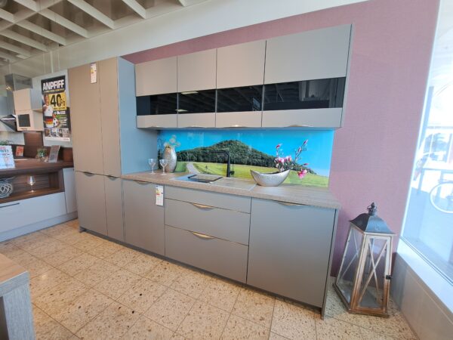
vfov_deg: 89.9
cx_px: 226
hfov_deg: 106.2
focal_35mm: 13
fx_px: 170
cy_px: 170
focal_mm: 1.74
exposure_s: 1/50
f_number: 2.2
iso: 50
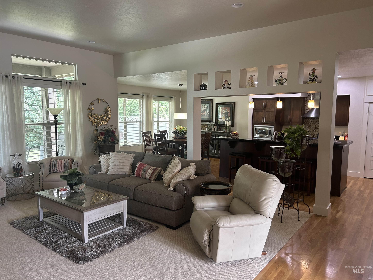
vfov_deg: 53.1
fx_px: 280
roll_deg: -0.5
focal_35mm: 26
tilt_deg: -7.7
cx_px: 186
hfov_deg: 67.3
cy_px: 140
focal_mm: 5.7
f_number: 1.5
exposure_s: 1/60
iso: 100
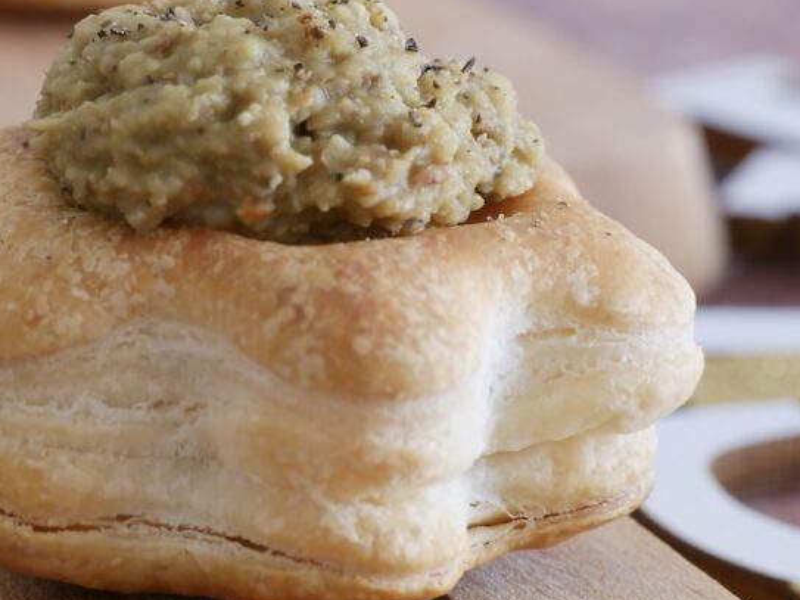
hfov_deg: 13.0
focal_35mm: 152
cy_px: 171
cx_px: 236
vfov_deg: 9.7
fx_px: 3512
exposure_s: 1/13
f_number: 5.6
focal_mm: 43
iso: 200
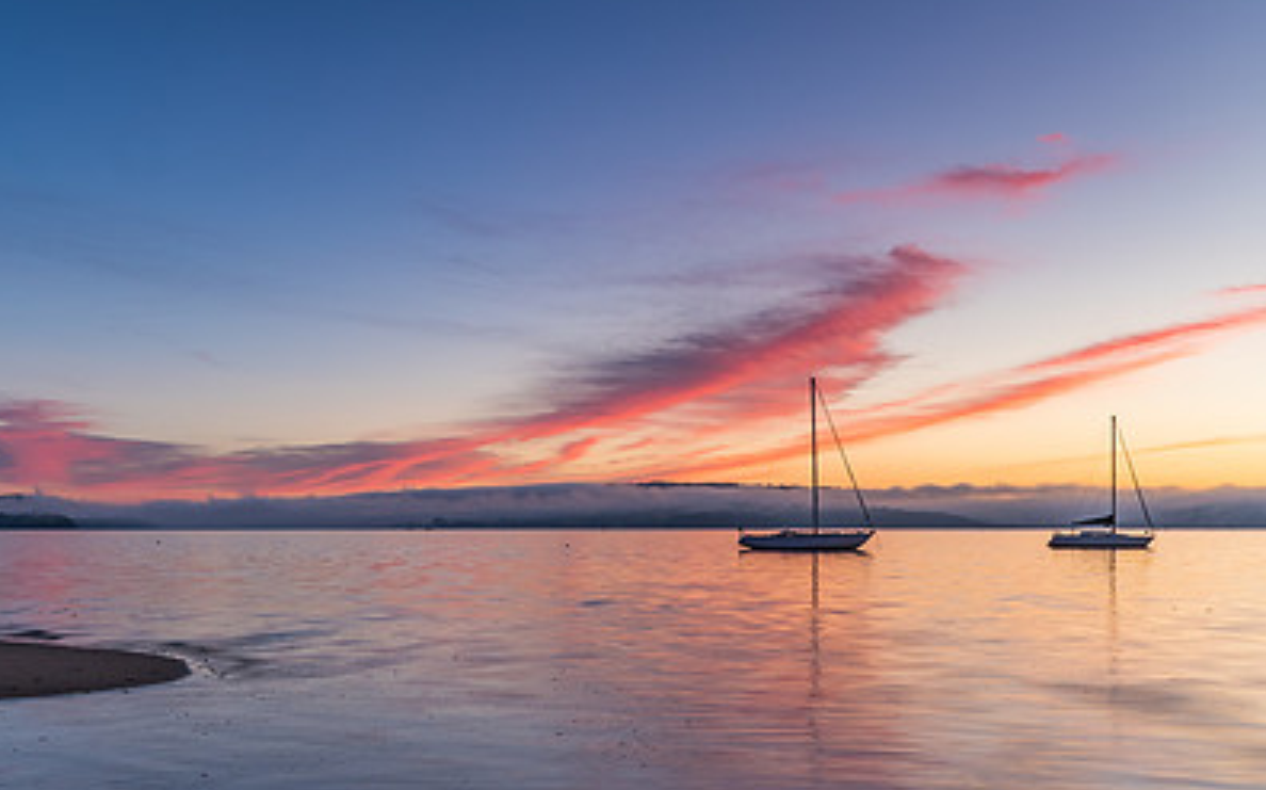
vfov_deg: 35.0
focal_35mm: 36
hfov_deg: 52.5
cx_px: 375
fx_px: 1241
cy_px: 518
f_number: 9
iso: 50
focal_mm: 16
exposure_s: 1
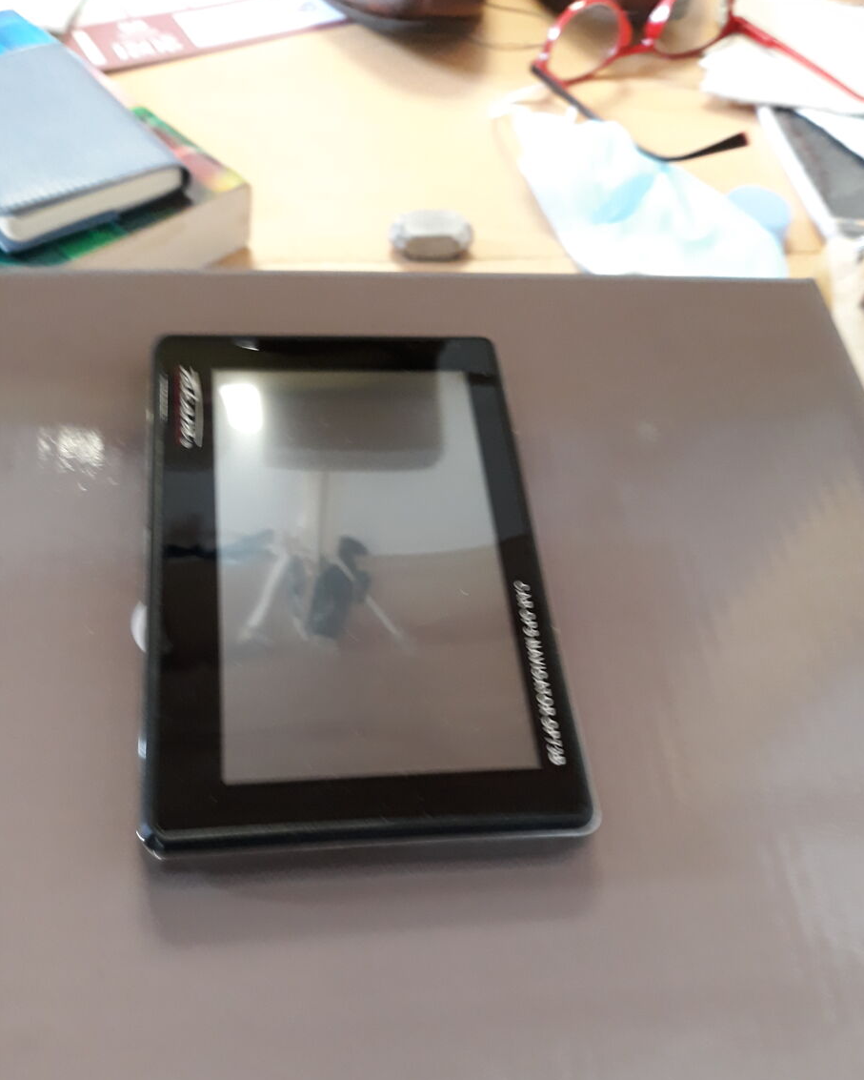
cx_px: 398
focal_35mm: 31
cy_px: 630
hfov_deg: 47.1
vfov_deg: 56.9
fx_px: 990
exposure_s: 1/25
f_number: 1.7
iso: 200
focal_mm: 3.71
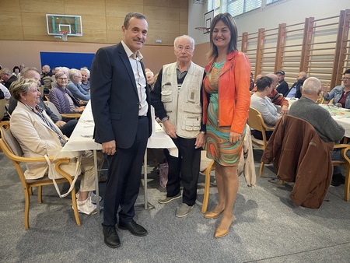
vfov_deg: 53.1
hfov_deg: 67.3
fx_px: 263
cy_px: 132
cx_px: 175
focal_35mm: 26
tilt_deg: -13.4
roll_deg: -0.6
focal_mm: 4.2
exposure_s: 1/60
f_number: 1.6
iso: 125
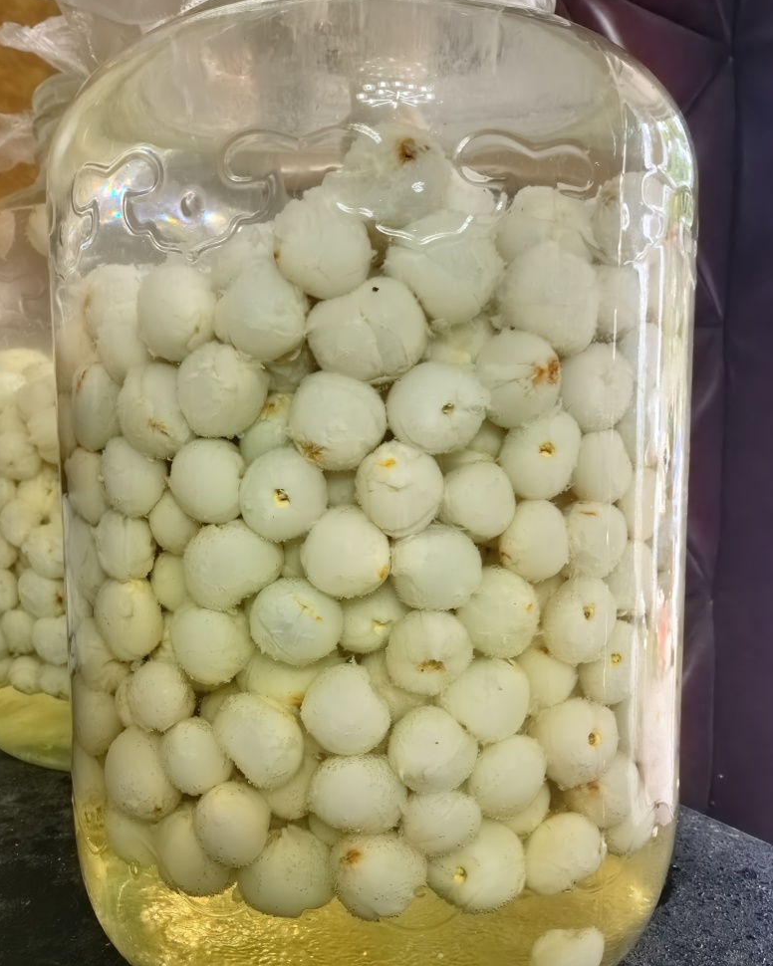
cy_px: 510
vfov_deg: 60.4
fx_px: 829
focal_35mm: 29
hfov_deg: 50.0
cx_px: 380
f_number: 4
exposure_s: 1/33.3
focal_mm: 5.75
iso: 640
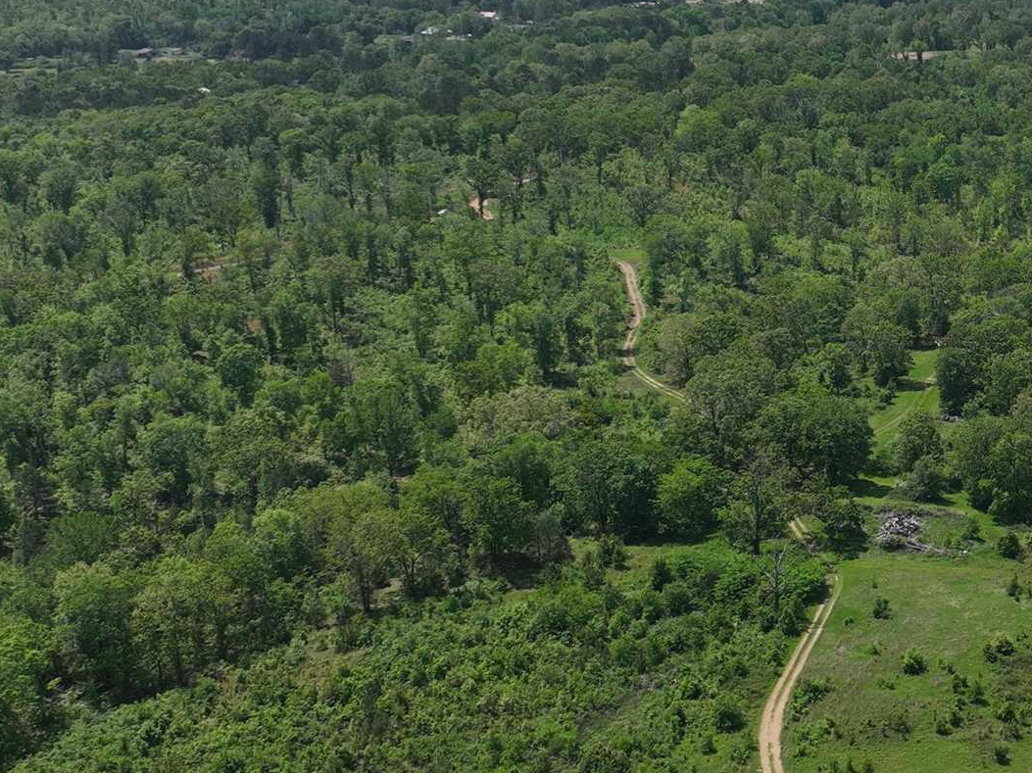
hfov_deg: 25.3
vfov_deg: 21.0
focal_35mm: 70
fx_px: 2086
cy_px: 395
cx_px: 1204
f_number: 2.8
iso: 100
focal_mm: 12.29
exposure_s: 1/2500
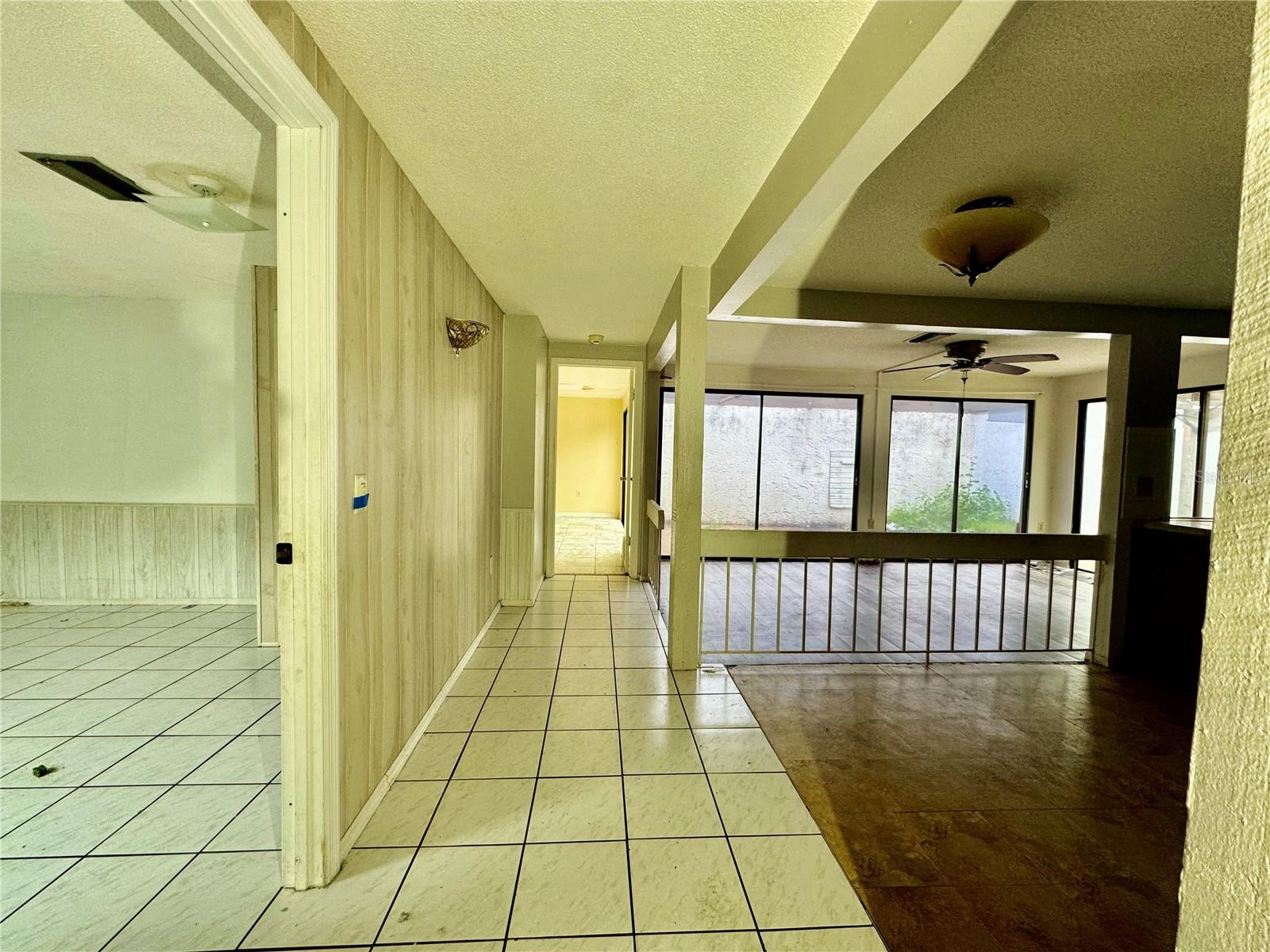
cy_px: 476
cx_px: 635
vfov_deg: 85.7
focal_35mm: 14
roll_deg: -1.2
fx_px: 514
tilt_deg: -2.5
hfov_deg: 102.1
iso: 160
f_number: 2.2
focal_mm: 2.22
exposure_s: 1/99
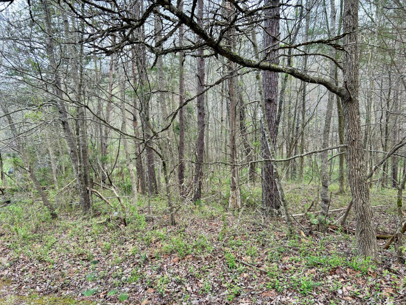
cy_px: 152
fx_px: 305
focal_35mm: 26
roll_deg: -0.1
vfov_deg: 53.0
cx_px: 203
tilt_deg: -7.3
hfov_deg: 67.3
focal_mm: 5.7
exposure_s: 1/121
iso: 50
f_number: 1.5
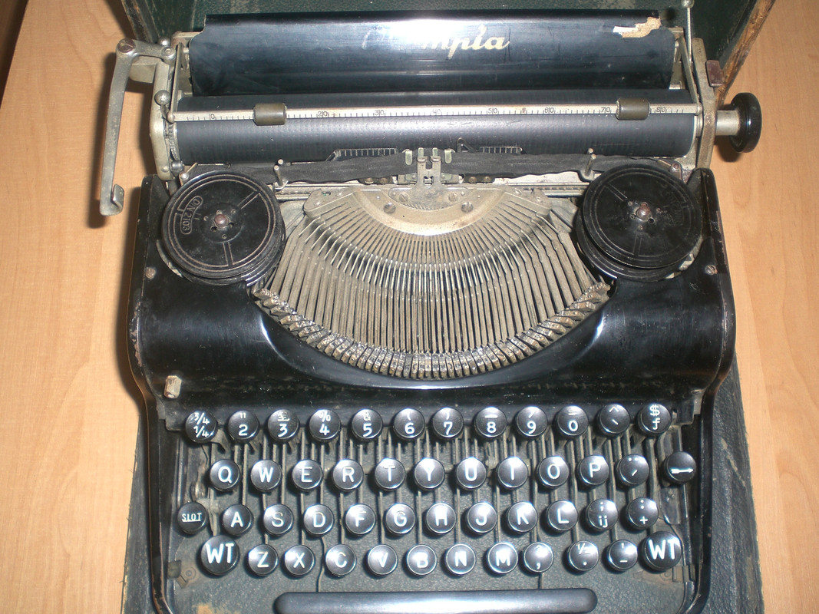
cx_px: 410
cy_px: 307
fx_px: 899
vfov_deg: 37.7
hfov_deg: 49.0
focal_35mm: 38
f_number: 3.1
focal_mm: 6.3
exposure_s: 1/60
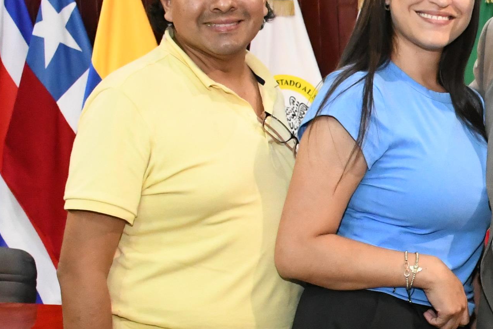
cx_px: 612
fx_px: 1219
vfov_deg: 15.3
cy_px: 260
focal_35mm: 89
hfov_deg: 21.1
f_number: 5.6
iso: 6400
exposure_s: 1/100
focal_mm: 18
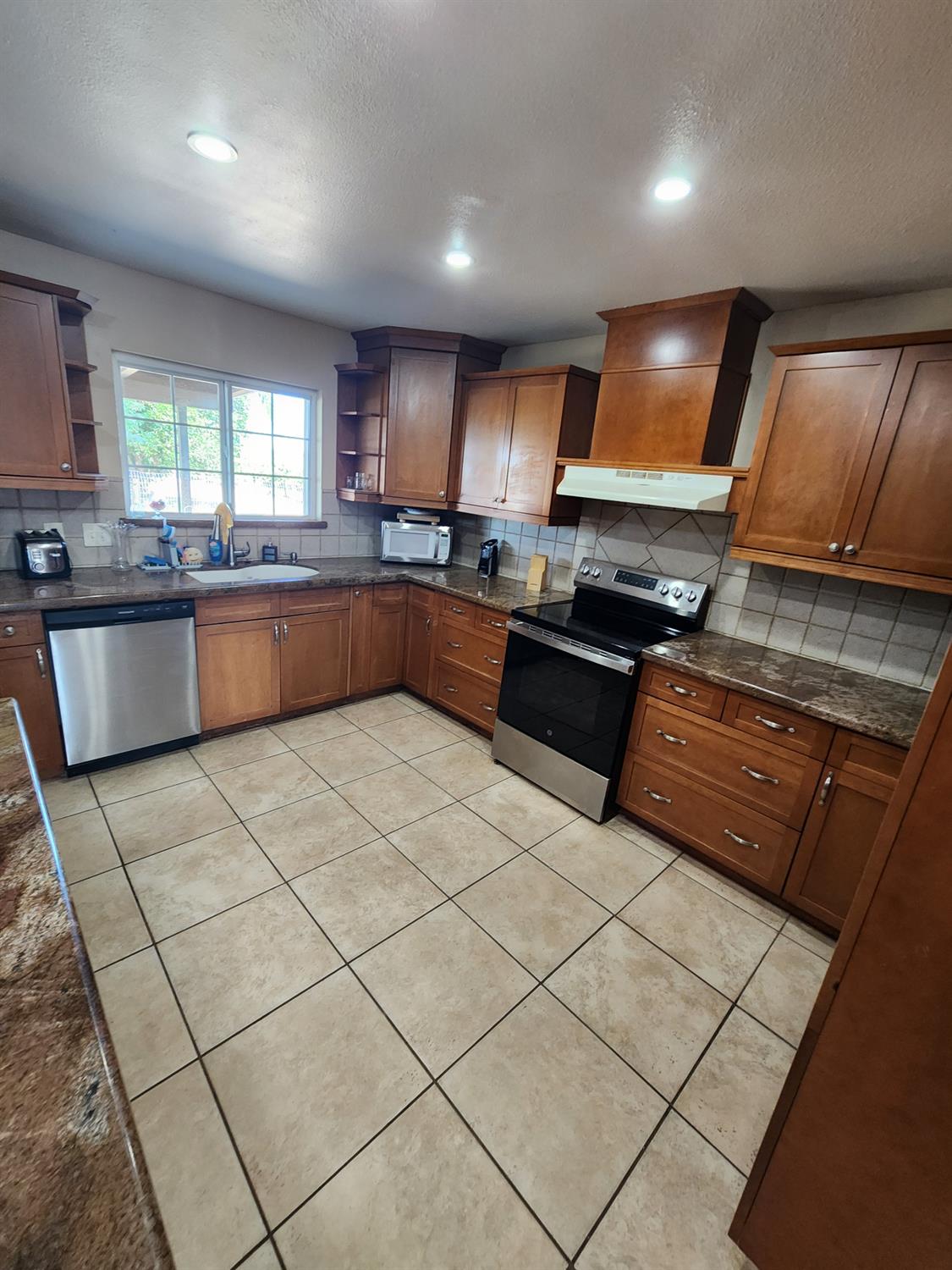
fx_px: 477
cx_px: 476
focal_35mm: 13
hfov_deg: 89.9
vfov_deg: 106.2
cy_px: 635
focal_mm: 2.2
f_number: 2.2
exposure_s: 1/60
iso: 320
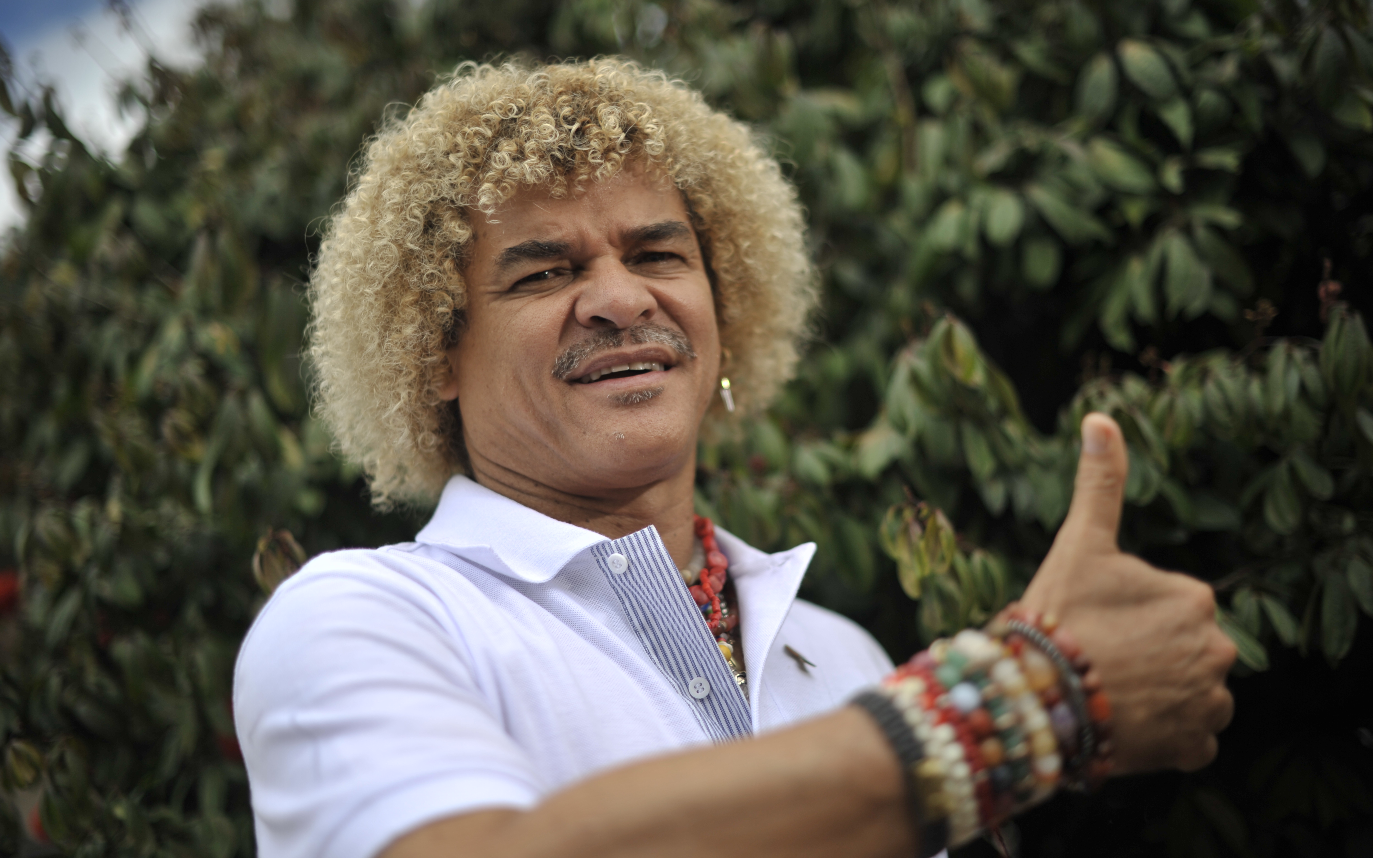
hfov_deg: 39.6
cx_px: 686
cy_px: 428
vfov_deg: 25.3
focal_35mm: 51
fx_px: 1908
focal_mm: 50
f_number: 1.4
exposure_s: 1/6400
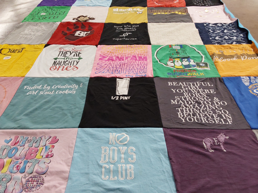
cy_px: 96
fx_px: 209
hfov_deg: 63.4
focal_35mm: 28
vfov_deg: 49.7
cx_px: 129
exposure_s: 1/60
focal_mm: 2.91
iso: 125
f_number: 1.9
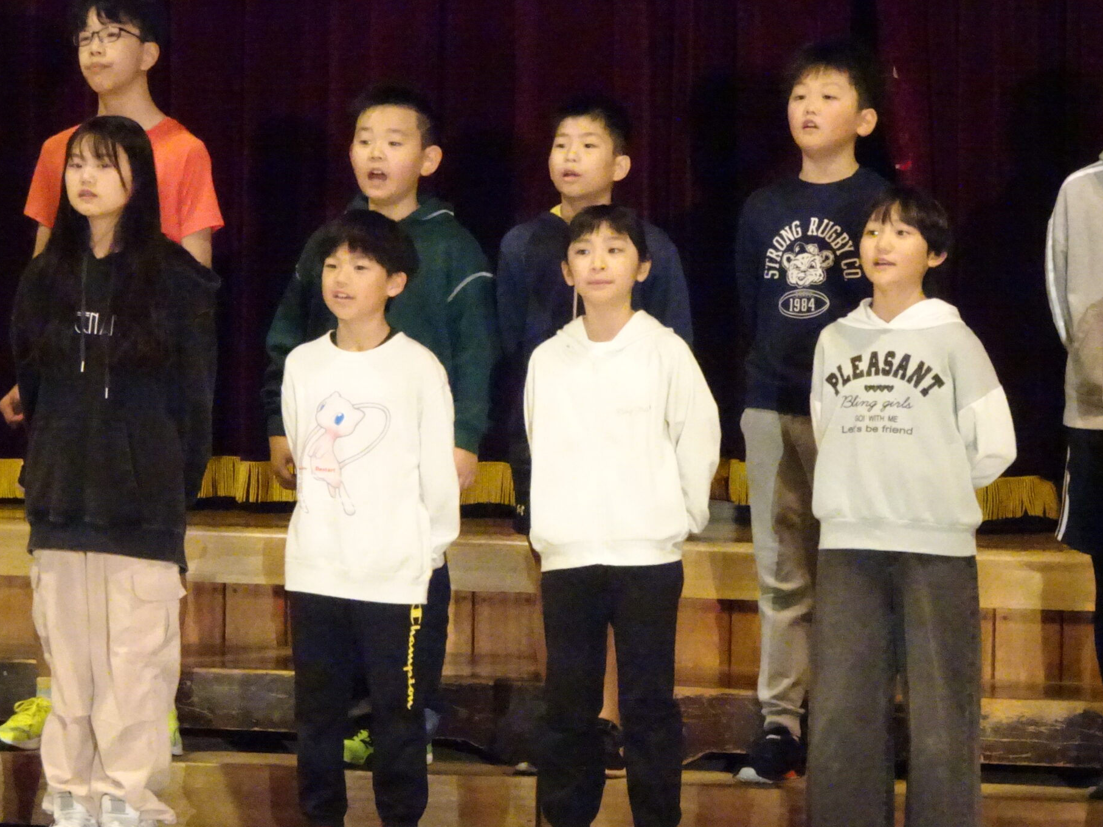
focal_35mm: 206
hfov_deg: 9.6
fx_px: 6565
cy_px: 403
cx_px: 528
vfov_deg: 7.2
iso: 3200
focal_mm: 24.99
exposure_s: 1/60
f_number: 5.6
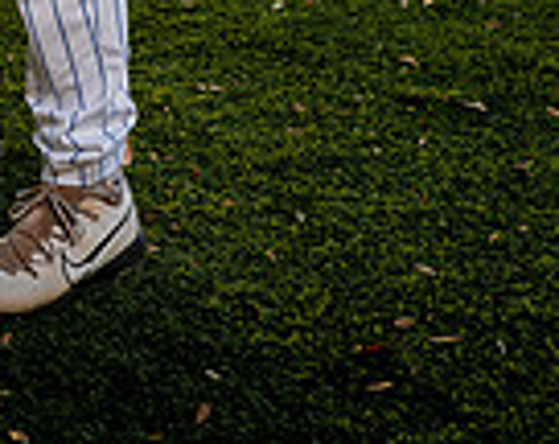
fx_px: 1798
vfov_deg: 12.3
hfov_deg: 17.4
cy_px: -477
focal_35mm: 109
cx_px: 41
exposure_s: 1/250
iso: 100
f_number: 4
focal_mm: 35
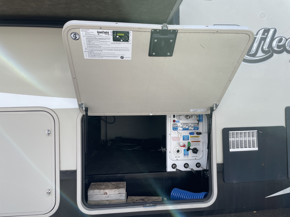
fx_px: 218
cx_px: 145
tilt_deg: +2.6
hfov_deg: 67.3
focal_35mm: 26
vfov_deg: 53.1
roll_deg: +0.5
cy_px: 108
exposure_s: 1/836
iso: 32
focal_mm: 4.2
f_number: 1.6
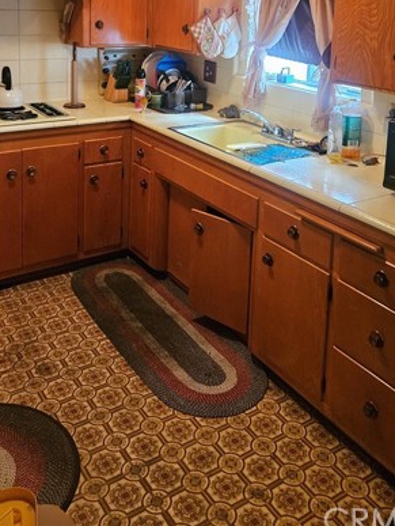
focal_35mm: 38
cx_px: 202
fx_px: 577
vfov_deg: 46.4
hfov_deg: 37.8
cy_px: 105
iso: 1000
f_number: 1.8
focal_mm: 5.4
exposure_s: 1/120
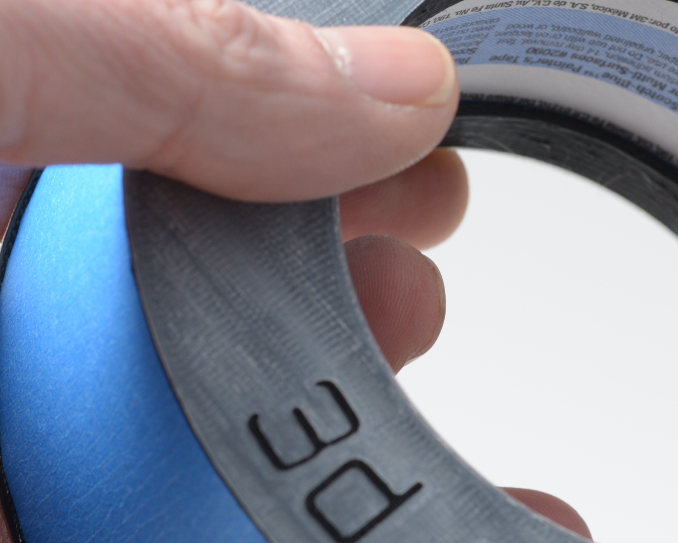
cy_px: 403
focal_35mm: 320
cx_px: 446
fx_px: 6423
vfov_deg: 4.8
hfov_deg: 6.0
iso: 320
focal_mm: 105
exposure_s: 1/160
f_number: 13
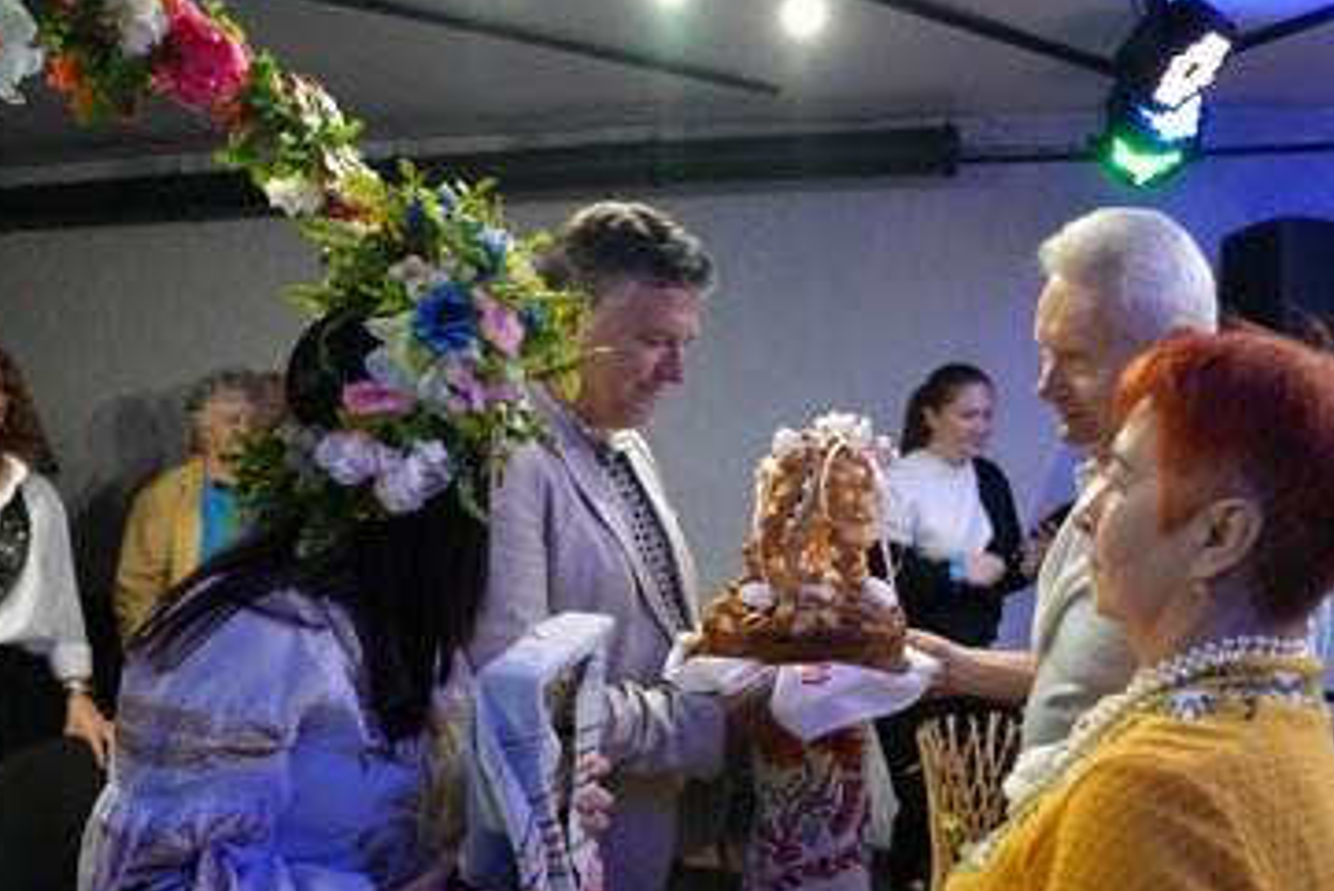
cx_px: 713
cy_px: 479
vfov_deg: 42.3
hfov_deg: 60.2
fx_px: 1149
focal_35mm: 31
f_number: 4
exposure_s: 1/160
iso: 2500
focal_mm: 28
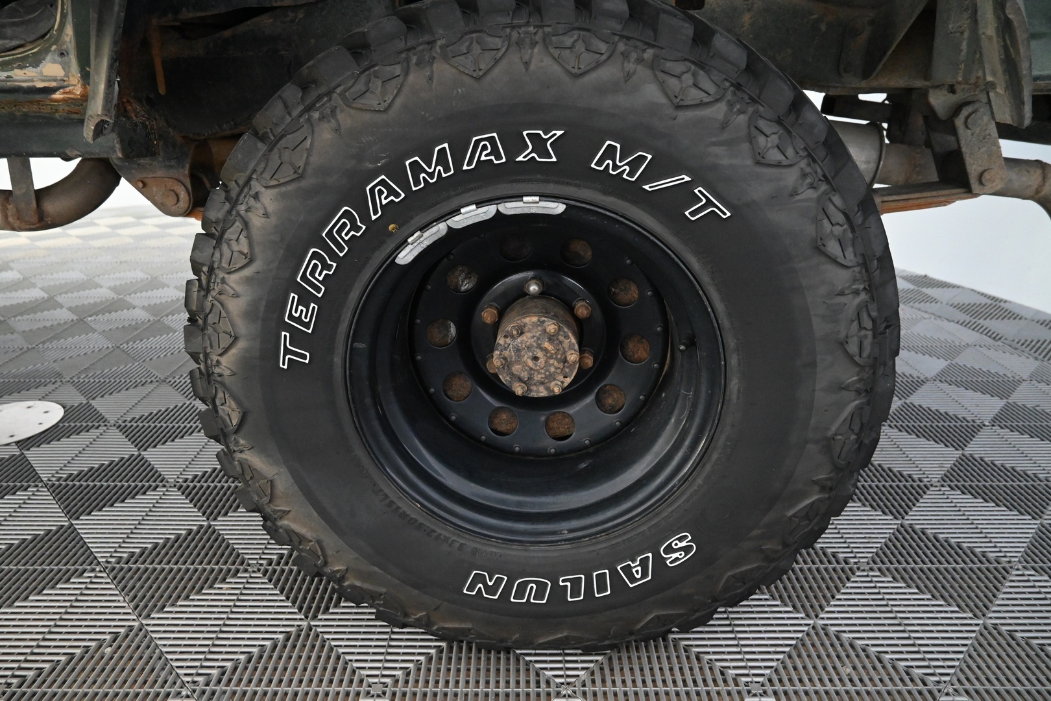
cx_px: 526
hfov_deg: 73.7
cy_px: 350
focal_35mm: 24
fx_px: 701
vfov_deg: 53.1
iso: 4000
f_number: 4.5
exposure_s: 1/80
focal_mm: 16
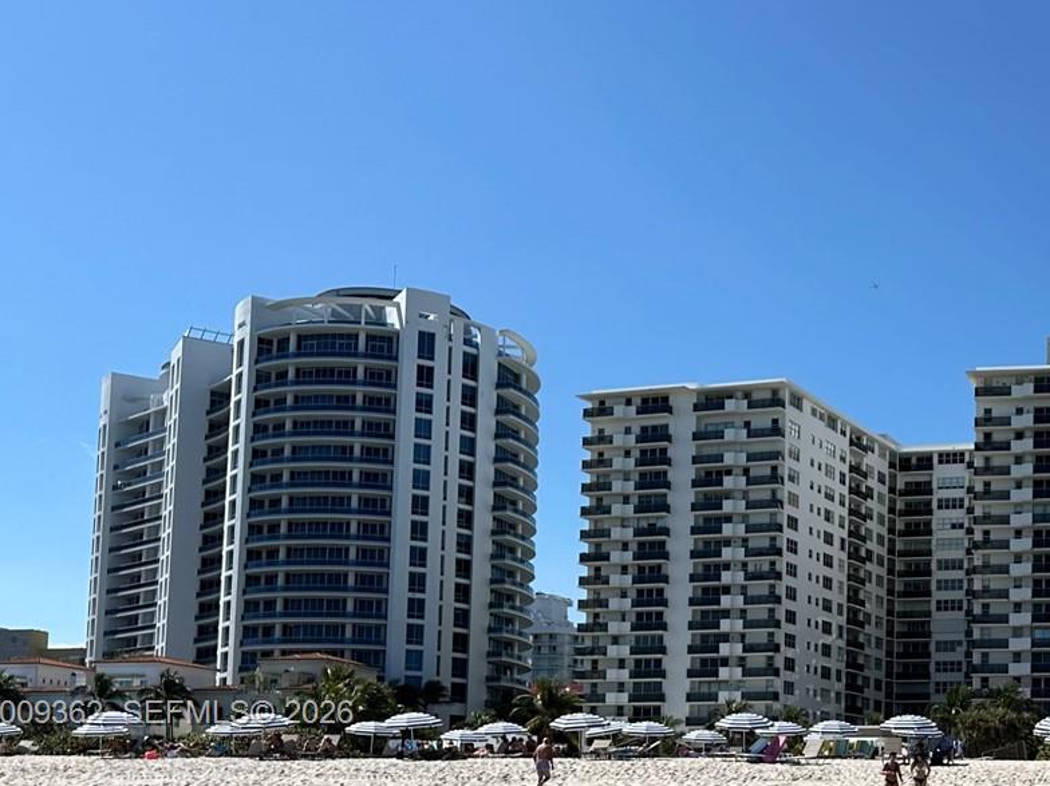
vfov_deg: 28.4
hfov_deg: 35.8
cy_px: 716
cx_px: 1008
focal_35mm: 49
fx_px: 1485
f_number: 1.78
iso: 80
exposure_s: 1/6623
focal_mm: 6.86
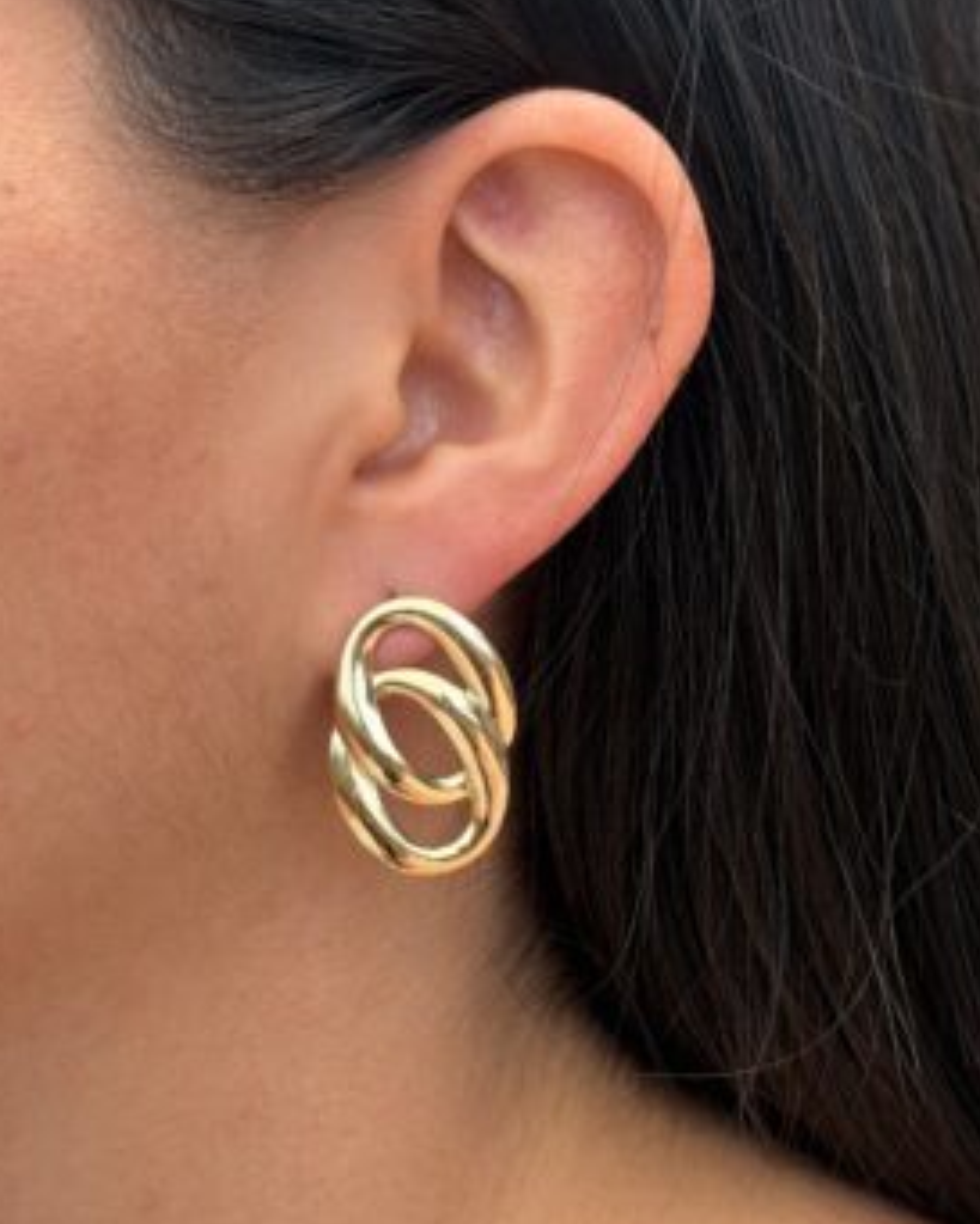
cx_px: 456
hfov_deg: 27.6
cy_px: 632
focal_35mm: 55
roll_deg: +1.0
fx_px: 1993
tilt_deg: -9.5
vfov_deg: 34.1
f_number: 1.78
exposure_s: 1/1754
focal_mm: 6.76
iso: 80
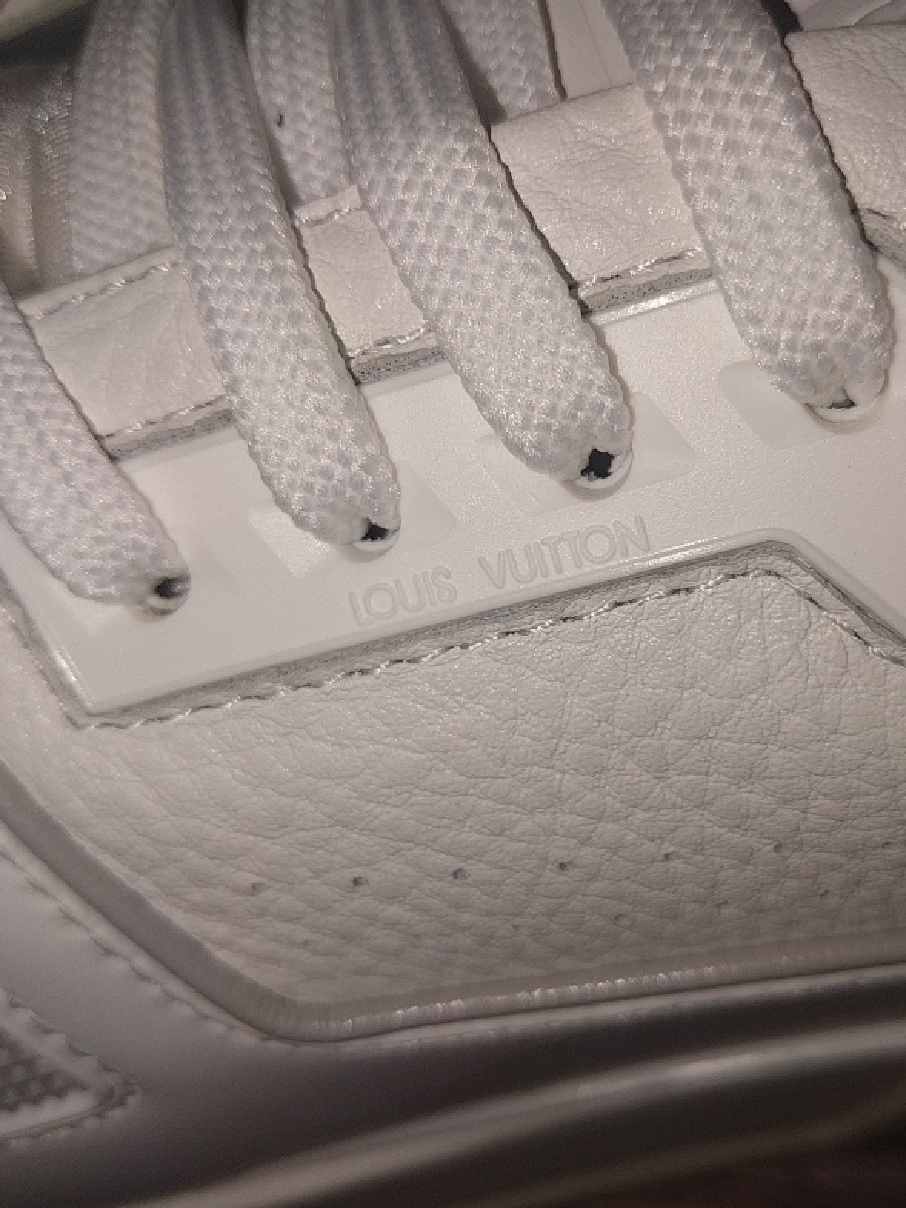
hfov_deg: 42.7
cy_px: 637
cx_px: 558
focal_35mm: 33
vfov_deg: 55.3
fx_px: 1151
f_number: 1.9
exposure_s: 1/1070
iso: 100
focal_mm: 3.94
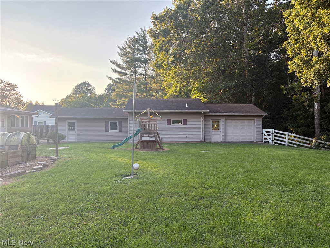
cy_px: 124
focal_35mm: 26
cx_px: 165
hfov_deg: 67.3
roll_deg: +1.2
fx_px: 248
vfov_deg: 53.1
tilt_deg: +1.0
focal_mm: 5.96
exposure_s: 1/345
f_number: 1.6
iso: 64
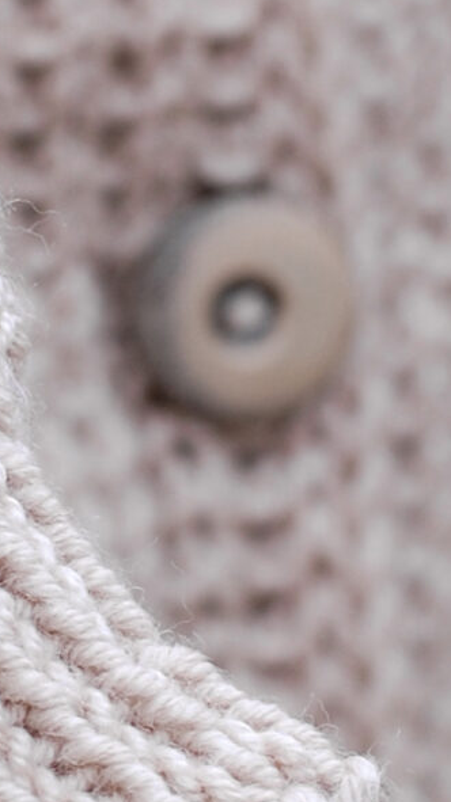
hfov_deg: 3.5
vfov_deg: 6.3
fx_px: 7236
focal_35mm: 340
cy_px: 711
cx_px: -342
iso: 200
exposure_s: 1/160
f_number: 6.3
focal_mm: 50
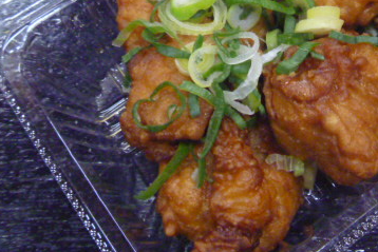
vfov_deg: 20.6
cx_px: 315
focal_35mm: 65
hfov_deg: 30.0
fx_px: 683
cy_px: 37
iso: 800
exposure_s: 1/13
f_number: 3.5
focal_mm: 6.3
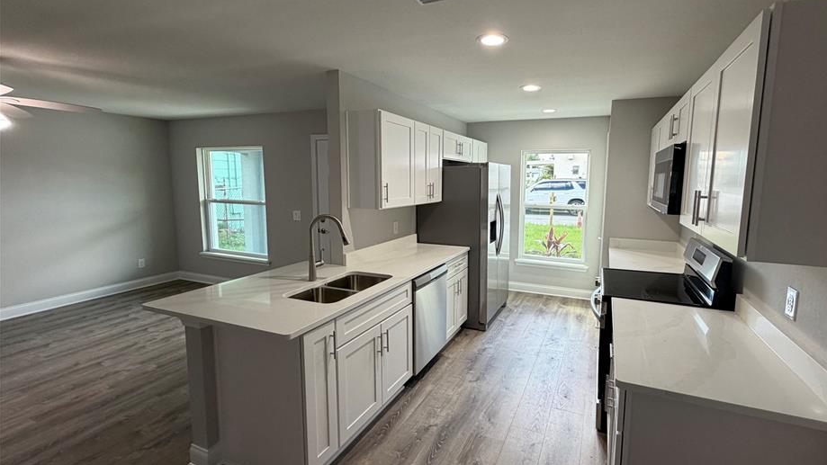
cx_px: 460
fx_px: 373
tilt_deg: -6.2
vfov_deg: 63.9
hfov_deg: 95.5
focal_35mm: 17
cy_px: 222
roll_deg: -1.0
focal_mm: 2.22
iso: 160
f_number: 2.2
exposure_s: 1/120
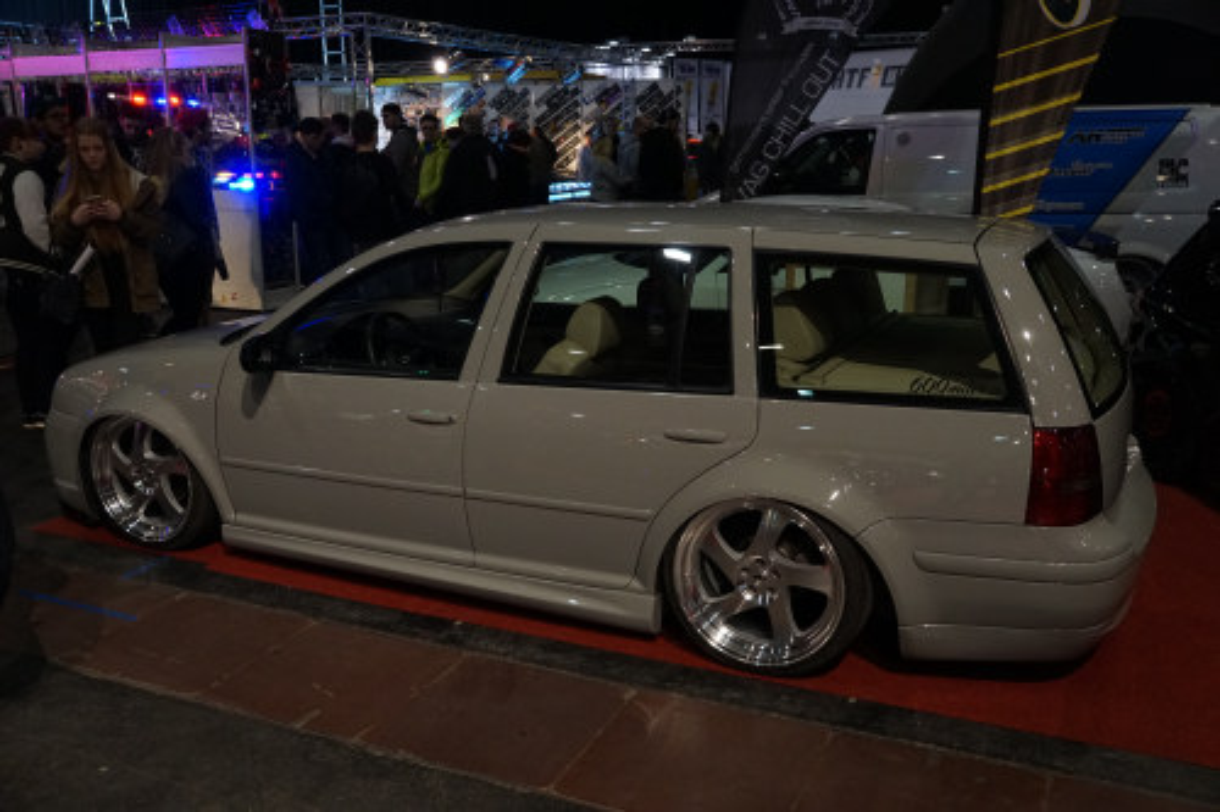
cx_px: 610
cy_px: 406
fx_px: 1016
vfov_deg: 43.6
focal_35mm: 30
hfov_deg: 61.9
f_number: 4
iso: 1600
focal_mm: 20
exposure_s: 1/125
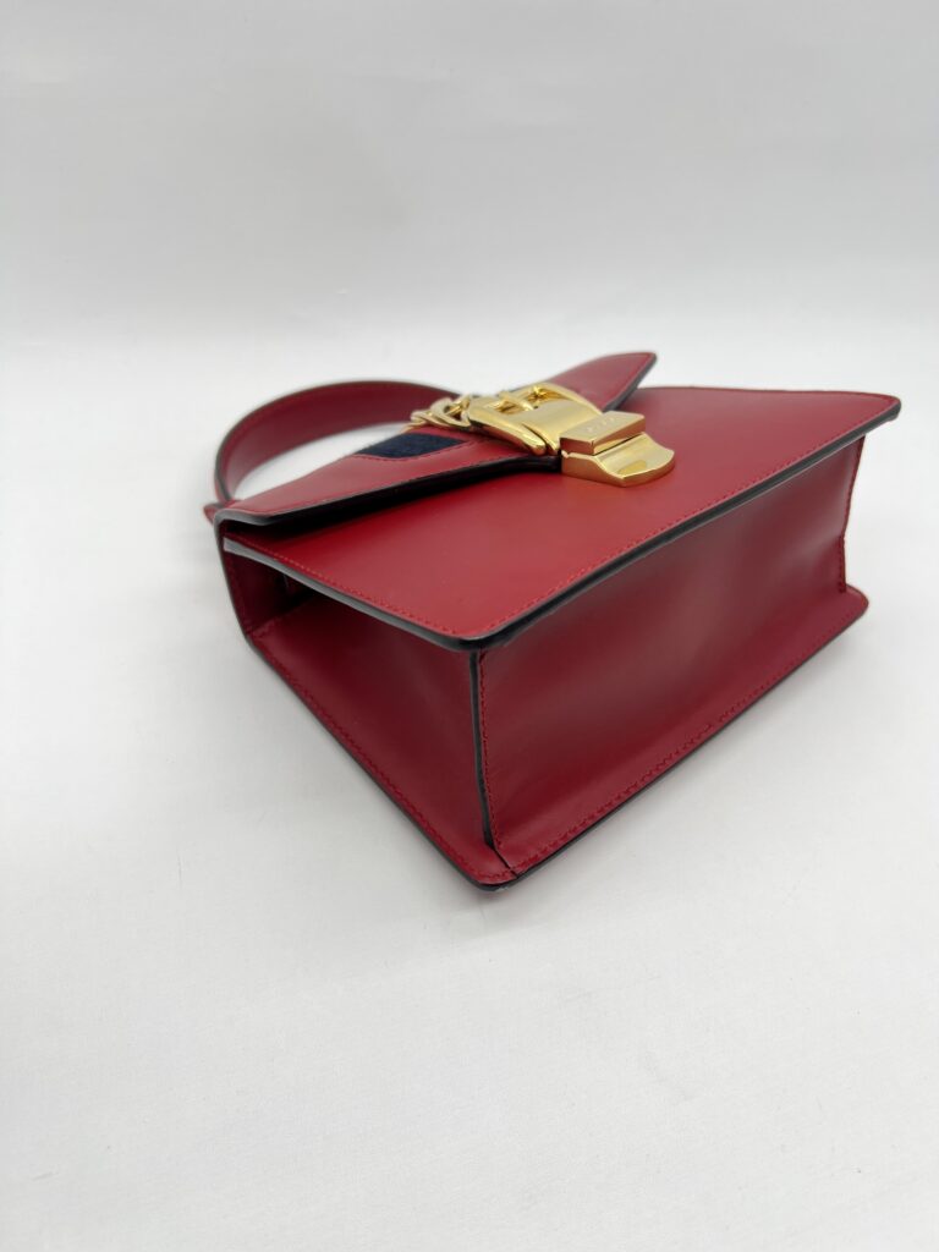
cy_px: 626
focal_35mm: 26
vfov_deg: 67.3
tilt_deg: -39.9
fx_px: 940
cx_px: 470
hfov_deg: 53.1
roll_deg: -6.4
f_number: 1.5
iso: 40
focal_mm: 5.7
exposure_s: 1/154
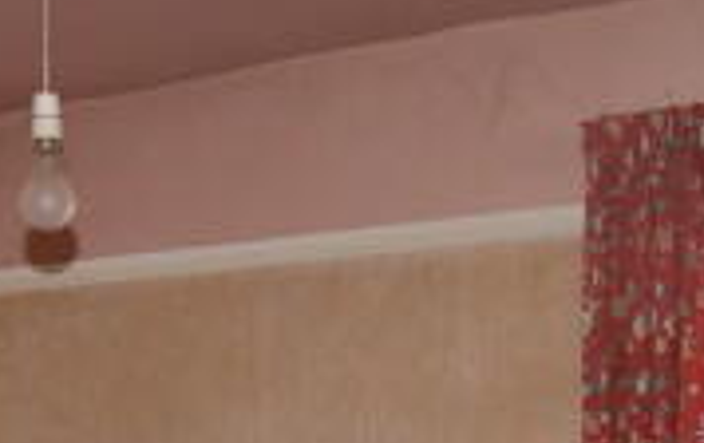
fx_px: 1941
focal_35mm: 101
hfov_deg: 20.5
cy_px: 801
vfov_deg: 12.0
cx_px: 251
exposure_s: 1/80
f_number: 8
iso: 400
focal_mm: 18
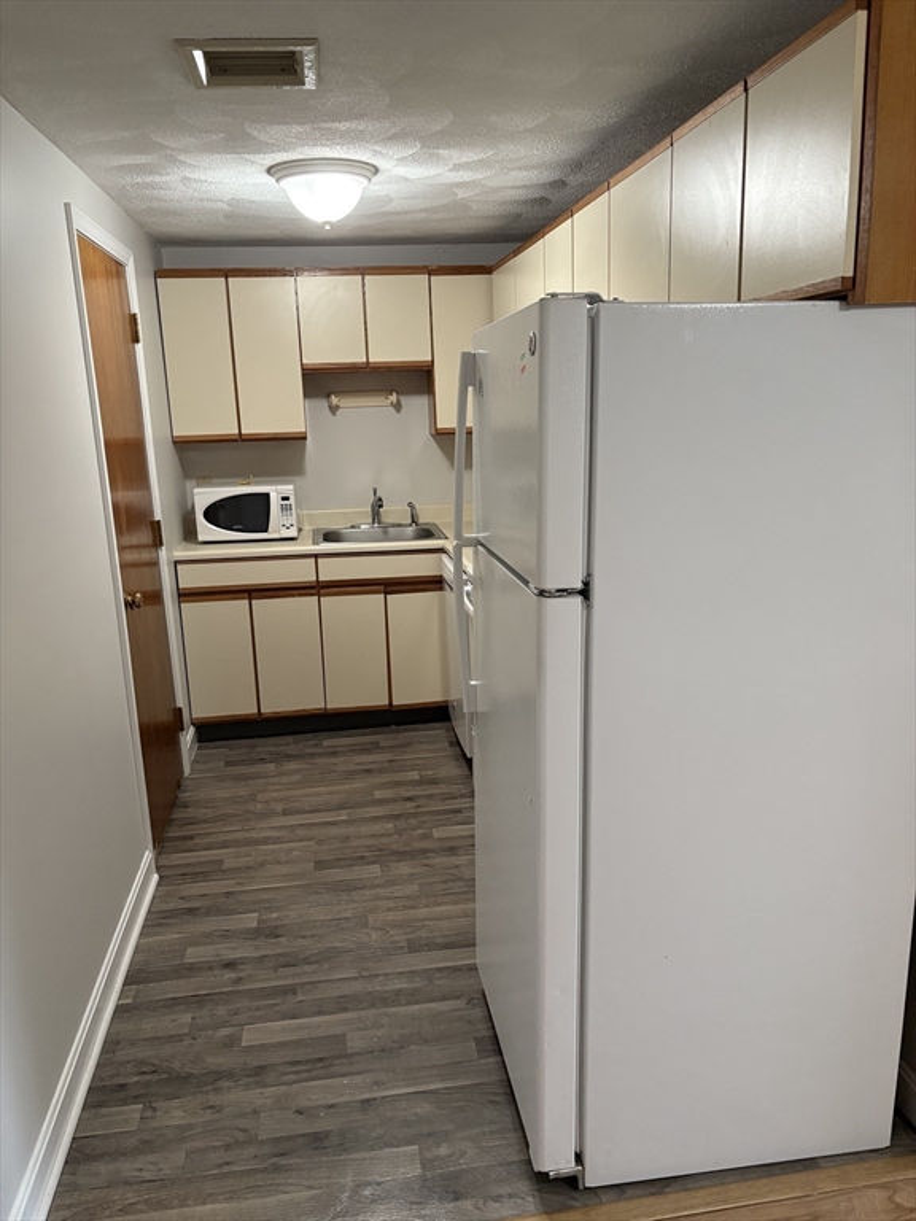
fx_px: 917
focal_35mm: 26
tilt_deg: -12.5
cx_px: 458
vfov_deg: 67.3
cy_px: 610
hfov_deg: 53.1
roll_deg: +1.3
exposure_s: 1/60
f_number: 1.6
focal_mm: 5.96
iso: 250
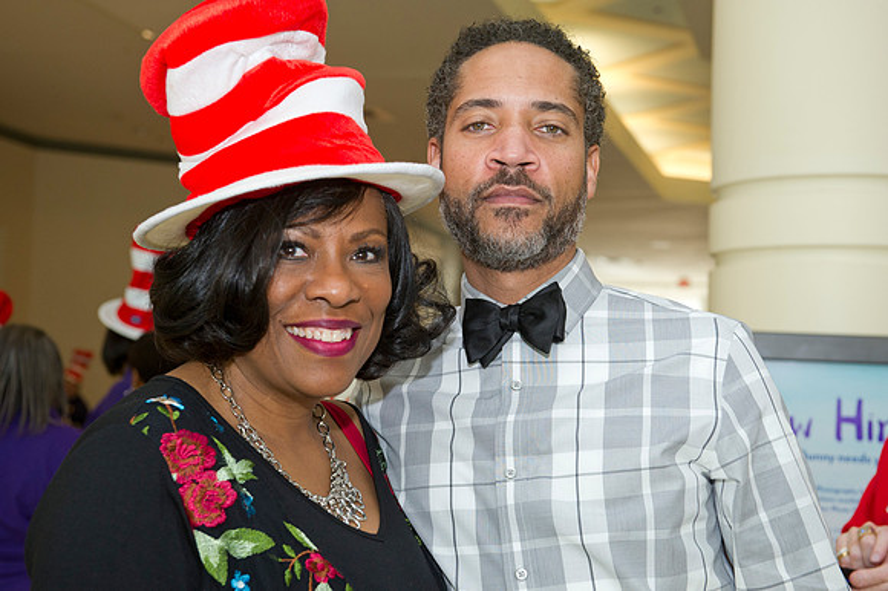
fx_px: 1479
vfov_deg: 22.6
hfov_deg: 33.4
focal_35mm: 60
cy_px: 296
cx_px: 444
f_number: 5.6
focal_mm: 60
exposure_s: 1/200
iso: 1250
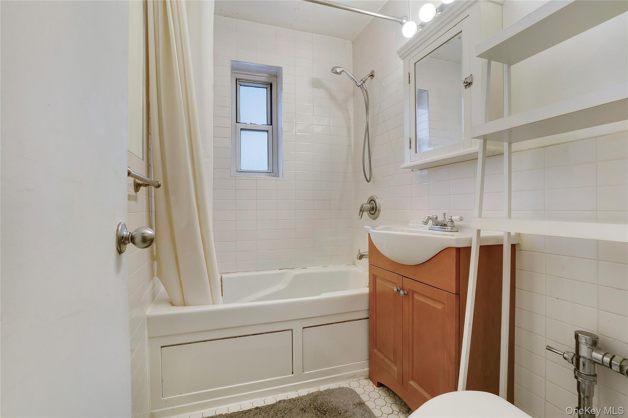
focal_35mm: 15
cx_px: 314
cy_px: 209
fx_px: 262
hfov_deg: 100.4
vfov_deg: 77.3
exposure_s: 1/40
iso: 800
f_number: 9
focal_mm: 10
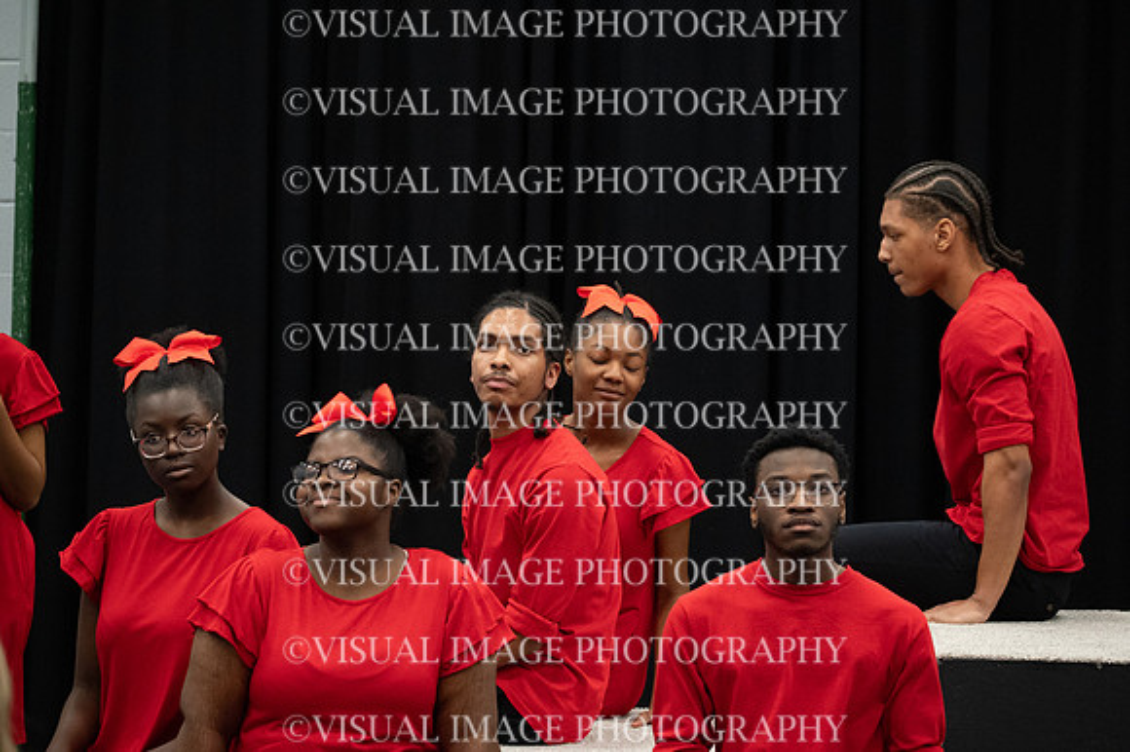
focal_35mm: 157
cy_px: 376
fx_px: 4925
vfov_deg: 8.7
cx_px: 565
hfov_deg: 13.1
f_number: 6.3
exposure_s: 1/125
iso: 8000
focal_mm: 157
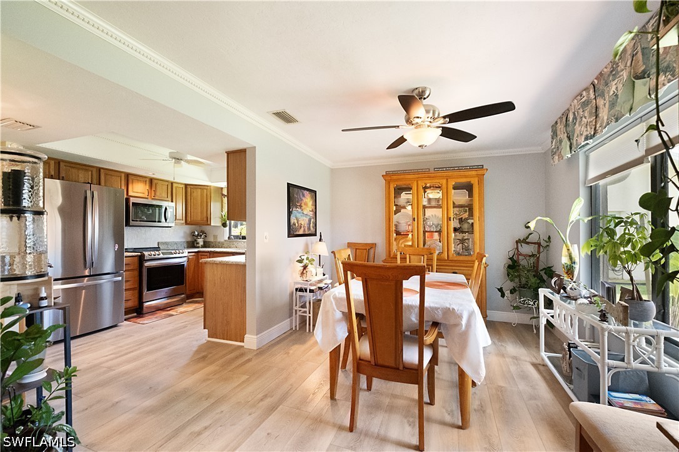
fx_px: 283
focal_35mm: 15
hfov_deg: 100.4
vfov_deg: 77.3
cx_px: 340
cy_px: 226
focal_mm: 10
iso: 6400
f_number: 5
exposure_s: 1/100
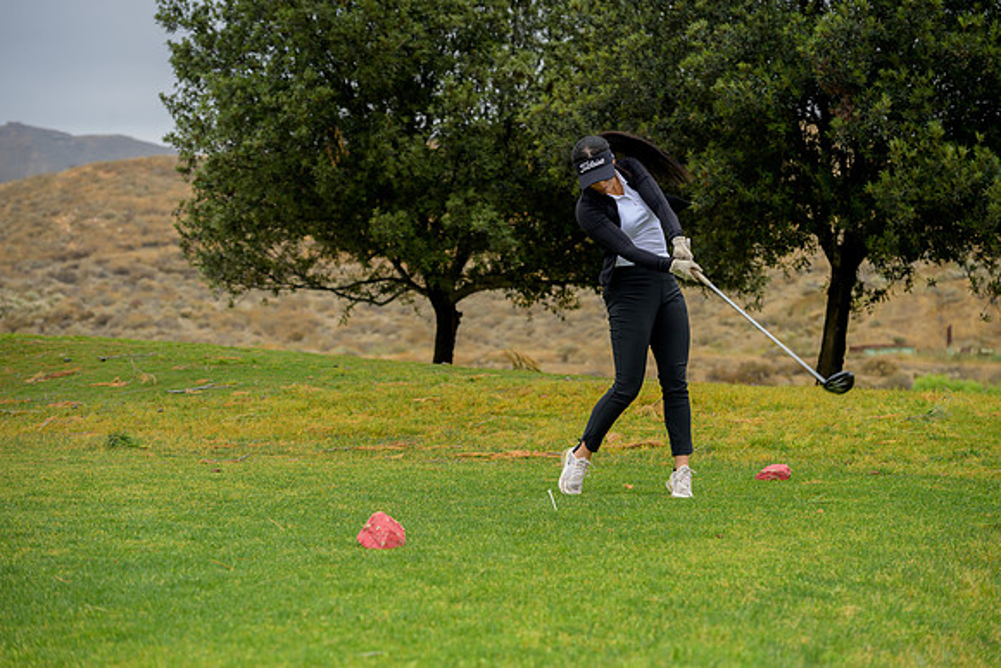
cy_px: 334
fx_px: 2253
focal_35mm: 81
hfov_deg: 25.1
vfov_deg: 16.9
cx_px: 500
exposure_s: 1/2500
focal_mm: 81
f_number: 4
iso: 800
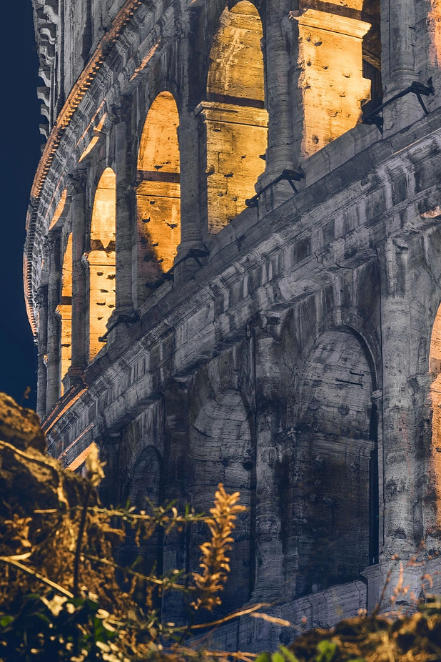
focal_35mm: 95
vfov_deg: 21.3
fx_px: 1744
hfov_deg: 14.4
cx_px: 155
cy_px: 187
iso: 100
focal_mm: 55
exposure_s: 10
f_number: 9
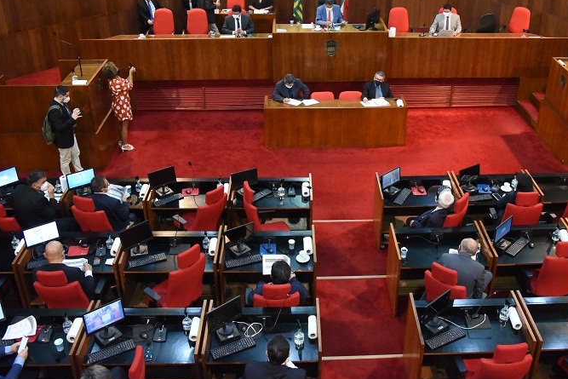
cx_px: 324
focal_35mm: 36
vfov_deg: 36.3
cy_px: 109
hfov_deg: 52.9
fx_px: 568
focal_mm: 24
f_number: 4
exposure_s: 1/400
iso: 12800
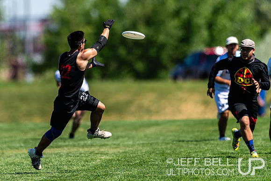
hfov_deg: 2.6
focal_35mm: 804
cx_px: 71
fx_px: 6055
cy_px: 86
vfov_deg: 1.7
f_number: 2.8
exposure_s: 1/3200
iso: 160
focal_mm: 400
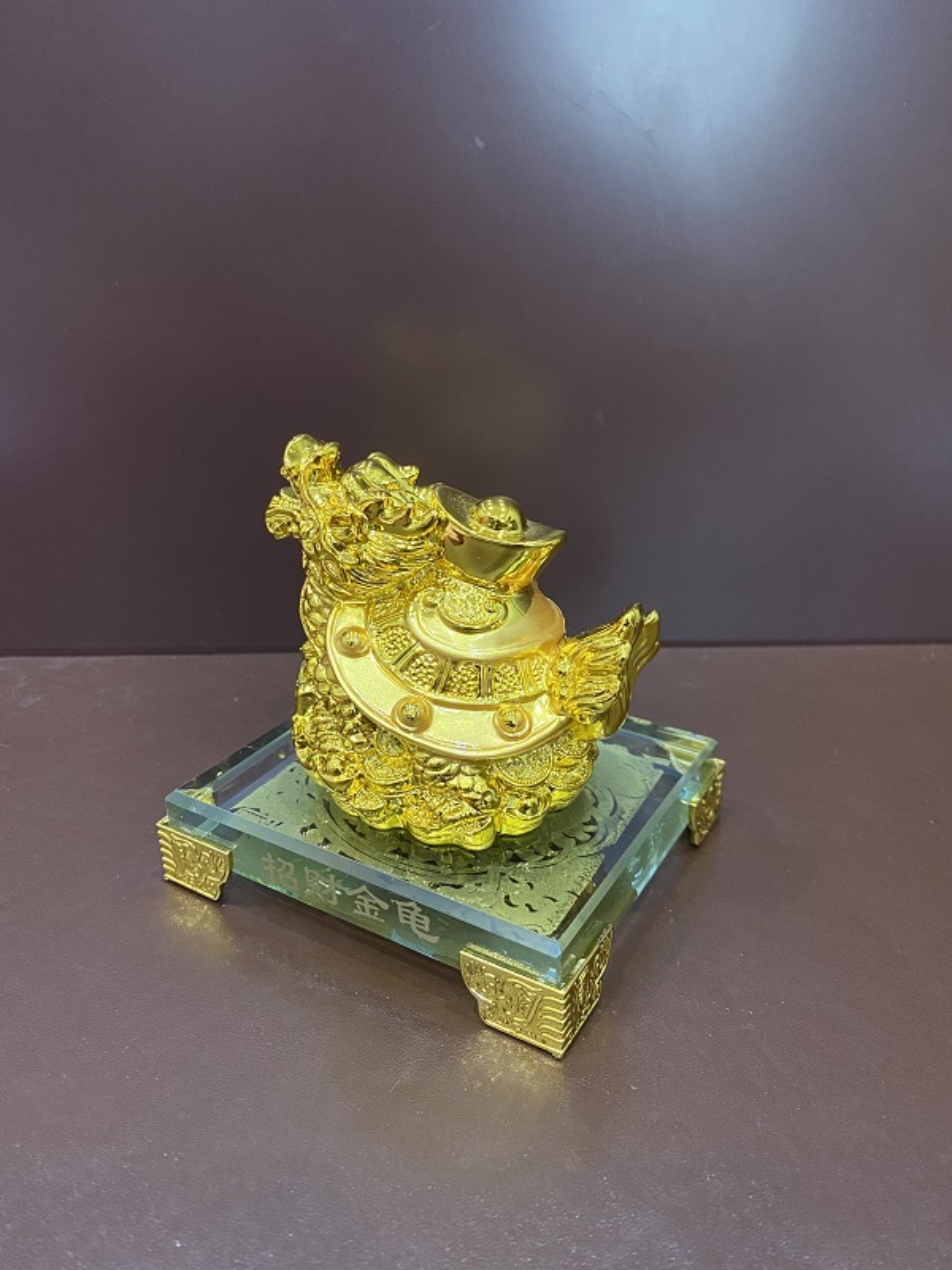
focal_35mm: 26
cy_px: 635
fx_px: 953
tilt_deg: -21.4
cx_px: 476
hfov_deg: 53.1
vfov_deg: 67.3
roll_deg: -0.4
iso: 640
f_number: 1.8
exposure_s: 1/40
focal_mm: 4.25
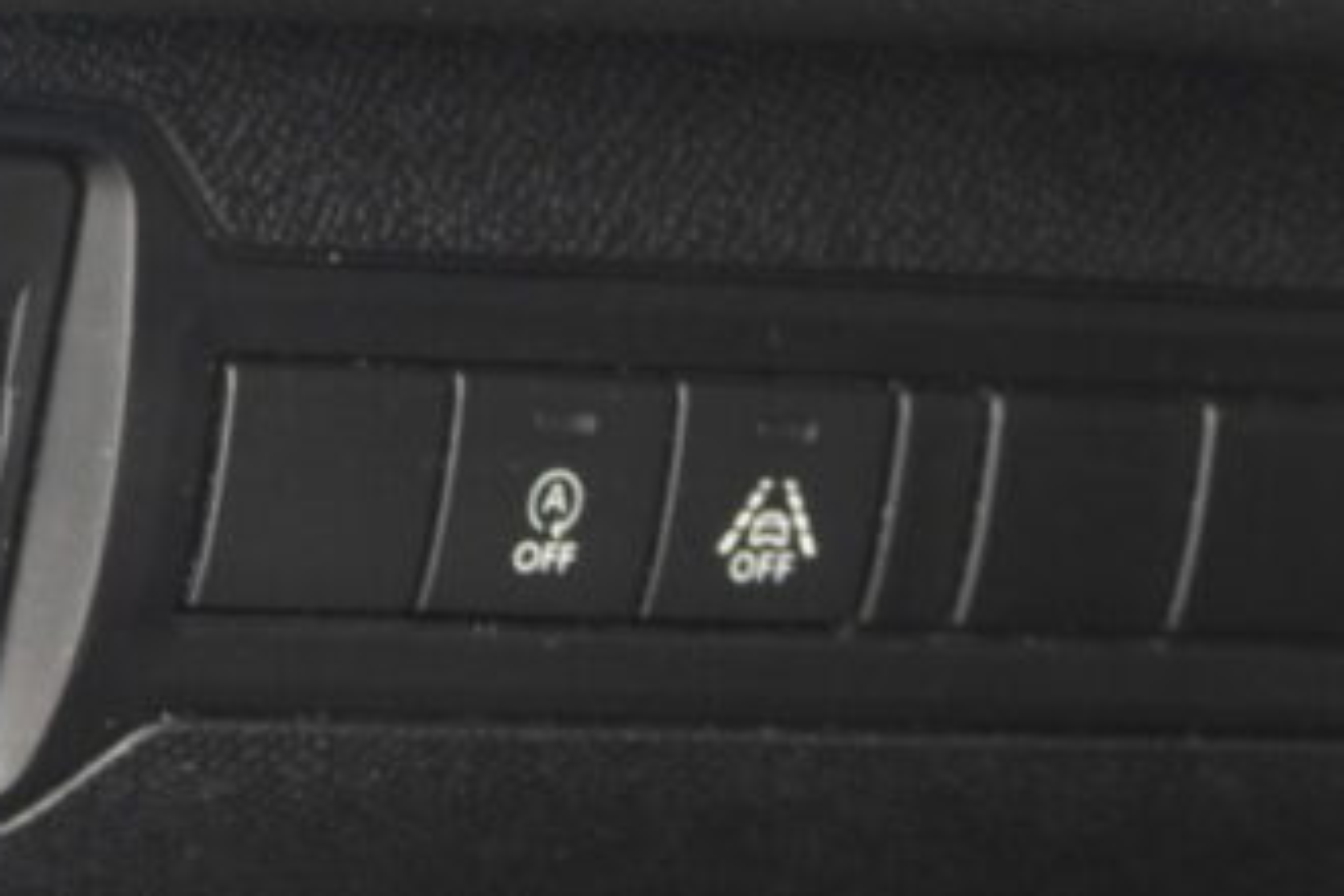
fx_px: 15492
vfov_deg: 3.3
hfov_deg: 5.0
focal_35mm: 415
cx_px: 741
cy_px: 415
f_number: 4.5
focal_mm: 33.2
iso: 360
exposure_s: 1/60
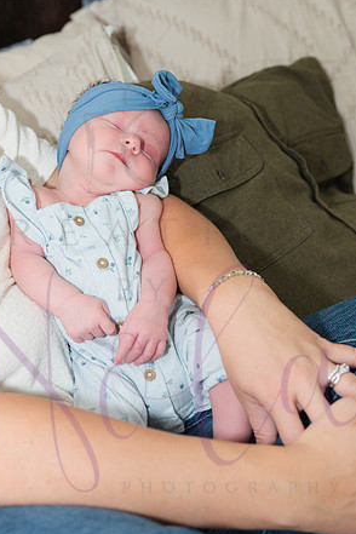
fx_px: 1053
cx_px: 163
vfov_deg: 28.4
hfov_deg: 19.2
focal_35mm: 71
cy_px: 288
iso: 800
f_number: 4
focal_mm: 54
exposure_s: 1/320
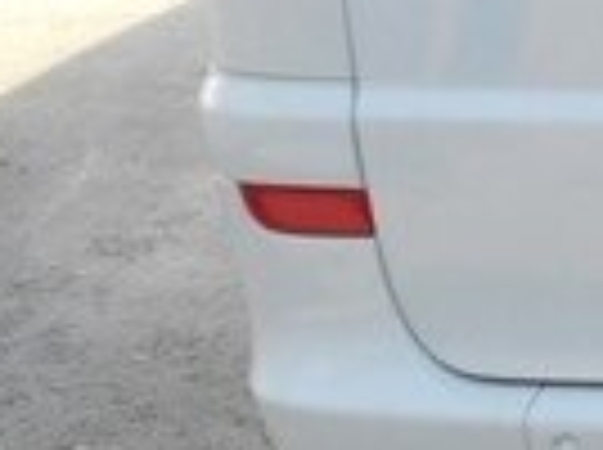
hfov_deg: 10.4
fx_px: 2921
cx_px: 1390
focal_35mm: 168
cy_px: -182
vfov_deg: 8.6
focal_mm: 5.8
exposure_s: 1/320
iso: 80
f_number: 3.6
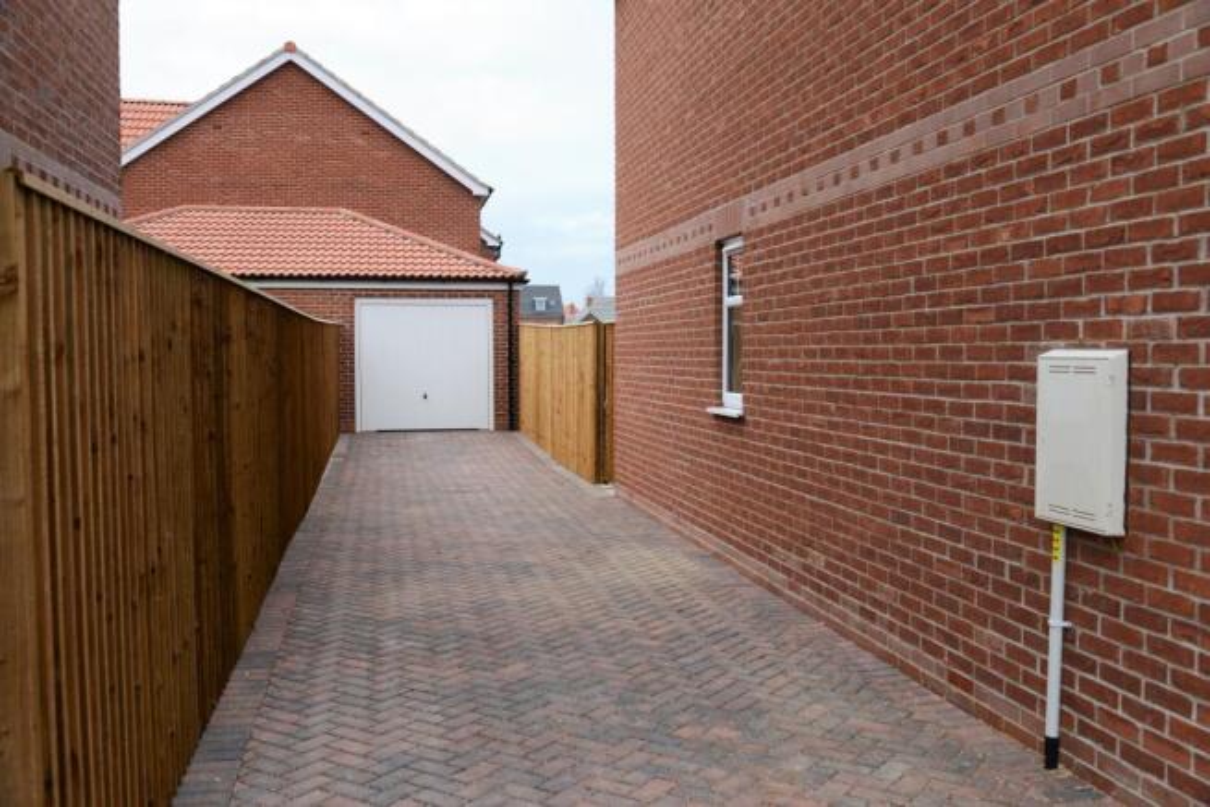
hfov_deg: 58.7
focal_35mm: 32
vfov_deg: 41.1
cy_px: 404
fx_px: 1076
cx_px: 605
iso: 200
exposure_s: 1/200
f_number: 7.1
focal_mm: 32
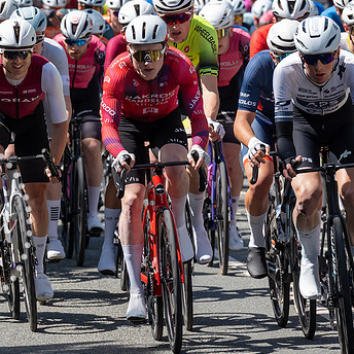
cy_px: 119
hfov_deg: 3.9
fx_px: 5218
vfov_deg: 3.9
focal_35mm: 451
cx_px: 72
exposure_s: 1/1000
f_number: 5.6
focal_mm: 176
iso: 320
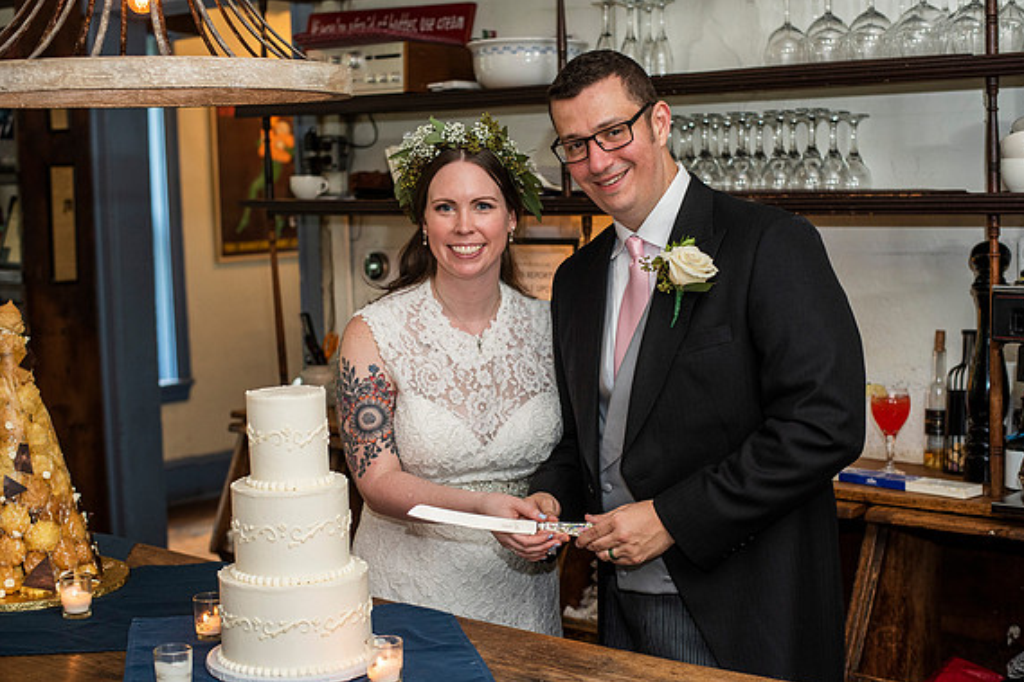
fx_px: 1450
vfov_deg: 26.5
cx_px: 520
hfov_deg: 38.9
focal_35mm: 51
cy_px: 345
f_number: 3.5
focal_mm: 50
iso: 1000
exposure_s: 1/100
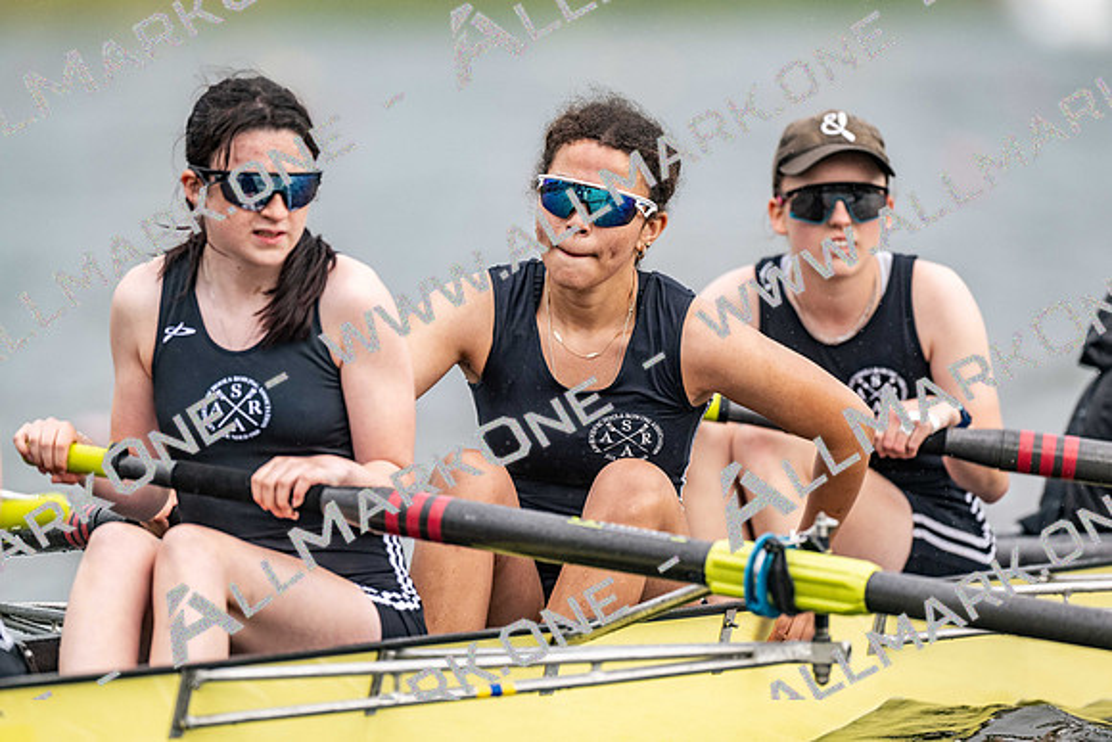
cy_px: 371
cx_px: 556
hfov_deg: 3.4
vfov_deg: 2.3
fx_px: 18537
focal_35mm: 600
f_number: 4
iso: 900
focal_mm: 600
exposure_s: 1/2500
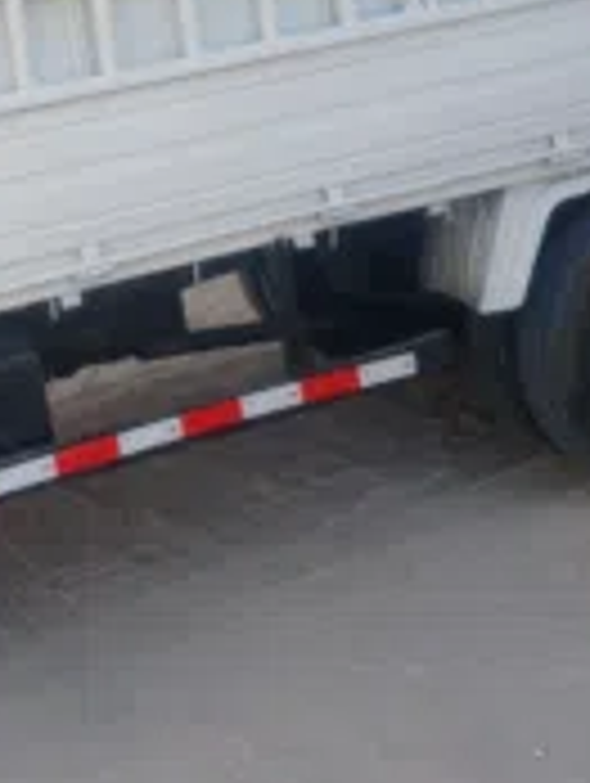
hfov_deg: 23.3
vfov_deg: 30.6
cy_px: 184
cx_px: 108
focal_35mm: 62
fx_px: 1406
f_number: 1.8
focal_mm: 4
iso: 20
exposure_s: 1/269
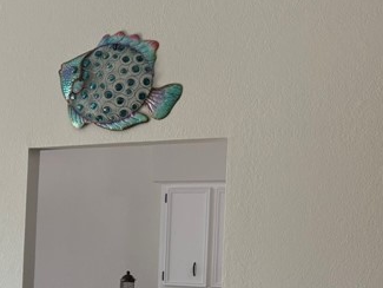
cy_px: 269
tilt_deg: -1.8
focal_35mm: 82
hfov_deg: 21.5
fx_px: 908
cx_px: -115
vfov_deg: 17.7
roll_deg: -0.9
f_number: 1.6
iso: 64
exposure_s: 1/240
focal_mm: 5.96
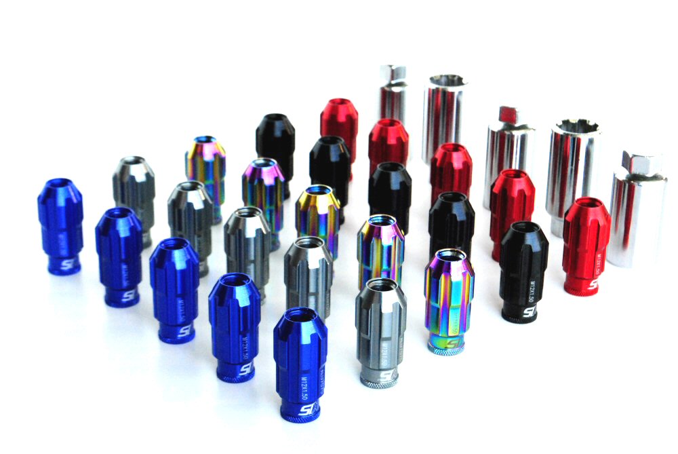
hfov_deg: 24.6
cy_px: 227
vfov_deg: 16.6
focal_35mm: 82
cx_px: 339
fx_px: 1555
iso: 1600
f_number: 11
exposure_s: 1/100
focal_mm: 55
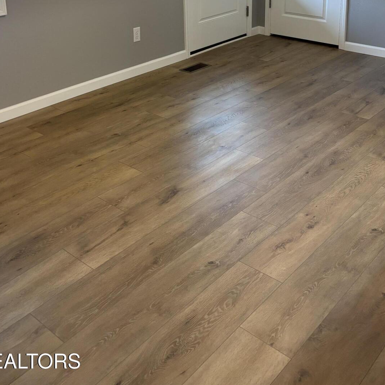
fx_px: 541
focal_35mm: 43
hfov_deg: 39.2
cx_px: 198
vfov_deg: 36.6
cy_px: 34
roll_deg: +0.3
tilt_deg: -14.9
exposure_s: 1/60
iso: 200
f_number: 1.6
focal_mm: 5.96
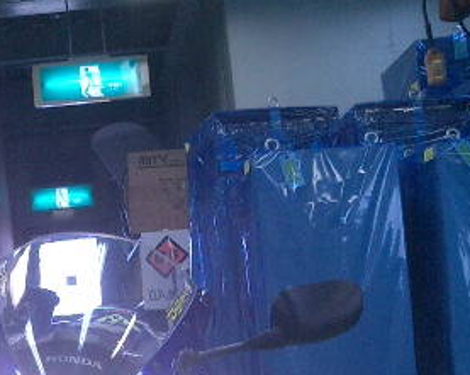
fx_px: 1098
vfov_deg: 18.7
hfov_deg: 23.3
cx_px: 20
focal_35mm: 79
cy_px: 406
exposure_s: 1/50
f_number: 4.2
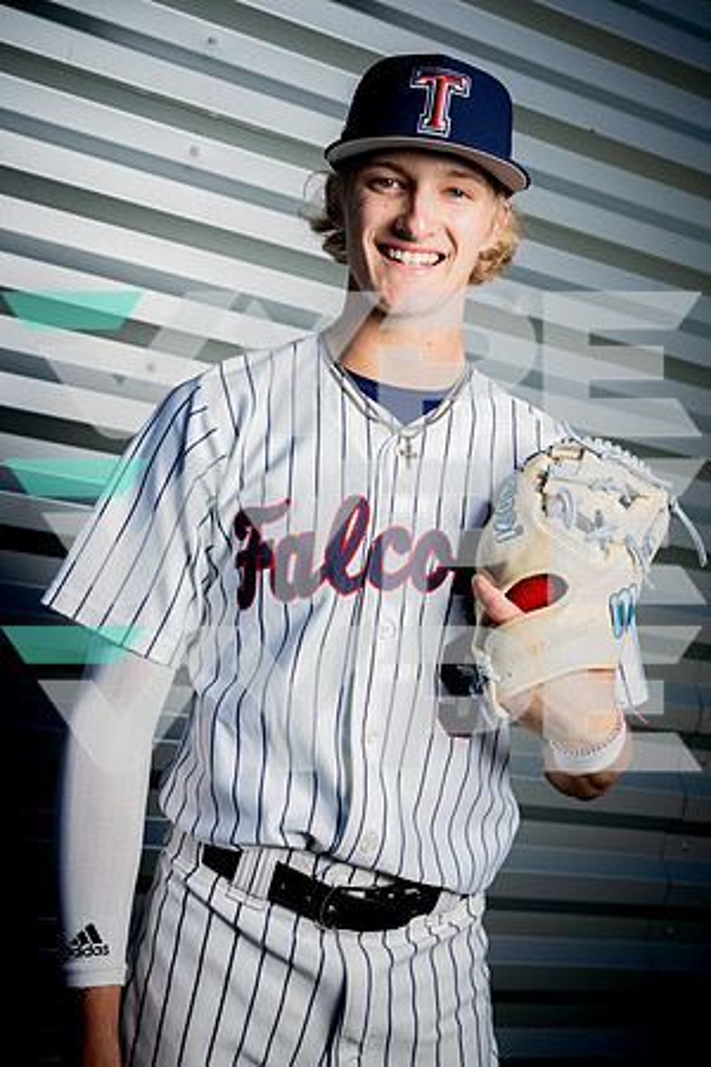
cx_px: 356
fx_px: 1274
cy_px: 534
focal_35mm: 43
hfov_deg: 31.2
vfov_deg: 45.4
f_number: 8
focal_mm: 43
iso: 125
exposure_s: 1/250
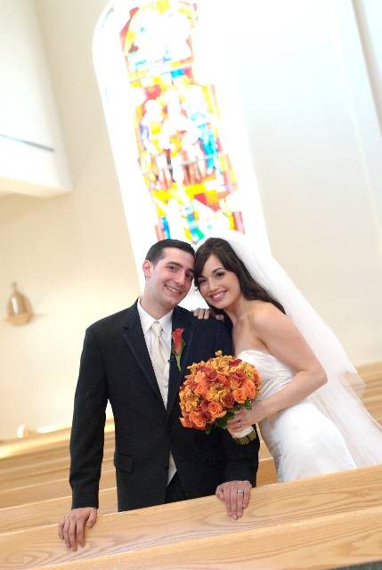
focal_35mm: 75
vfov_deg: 26.9
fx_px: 1189
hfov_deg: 18.2
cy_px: 285
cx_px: 191
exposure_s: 1/50
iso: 500
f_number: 2.8
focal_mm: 50
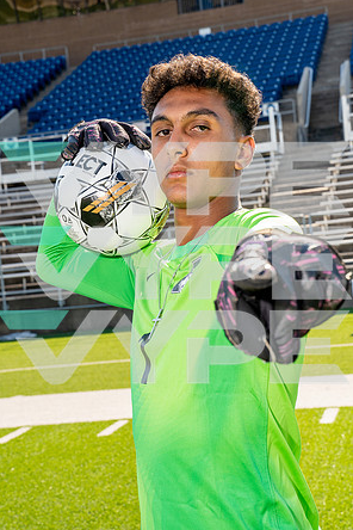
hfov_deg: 19.2
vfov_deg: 28.5
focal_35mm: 71
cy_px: 264
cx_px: 175
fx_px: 1044
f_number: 10
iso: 320
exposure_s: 1/250
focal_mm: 70
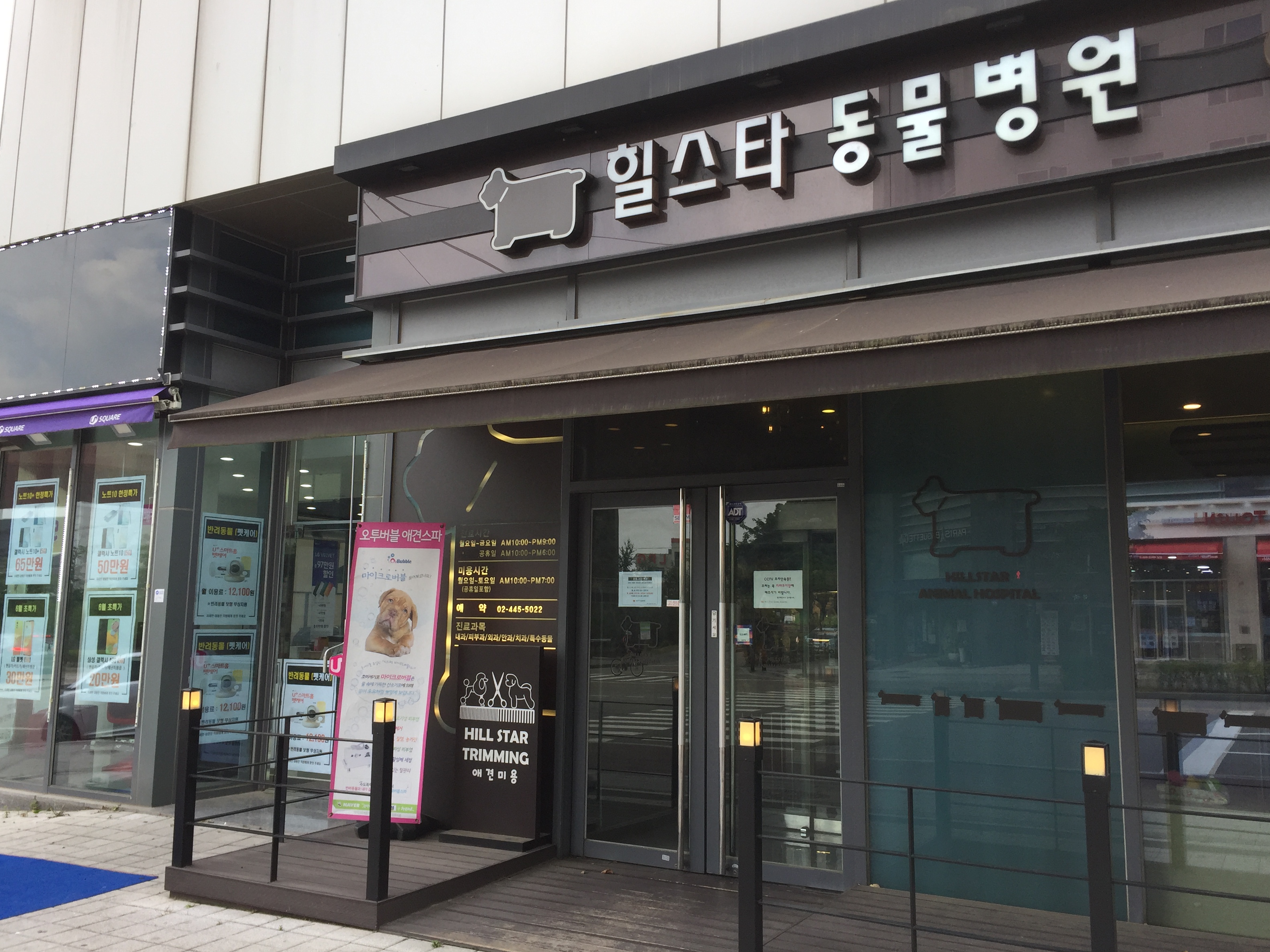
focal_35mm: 30
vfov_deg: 46.8
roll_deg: -2.5
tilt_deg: +6.9
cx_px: 643
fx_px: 1101
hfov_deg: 60.0
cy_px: 467
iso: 32
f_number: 2.2
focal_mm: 4.15
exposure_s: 1/370
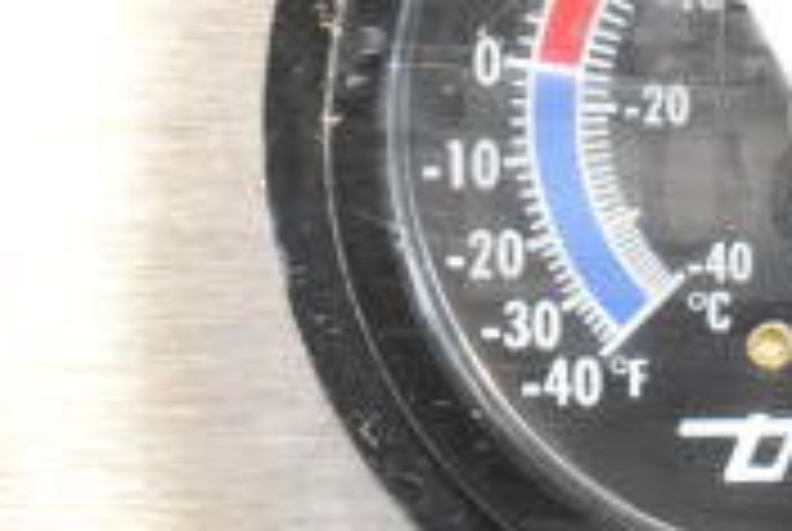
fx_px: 4341
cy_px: -56
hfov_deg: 10.2
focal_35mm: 197
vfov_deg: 7.0
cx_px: 968
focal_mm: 38
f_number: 4.8
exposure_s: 1/60
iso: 3600
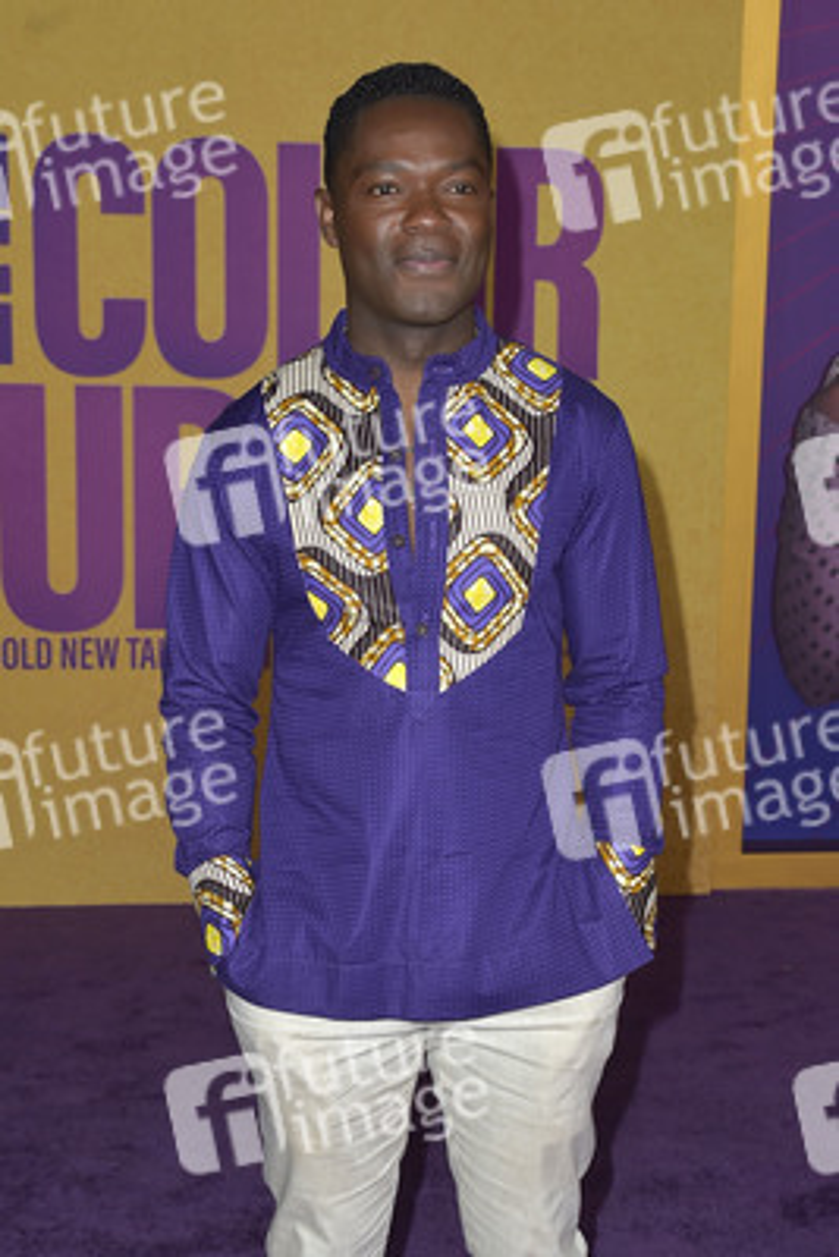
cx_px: 420
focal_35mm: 50
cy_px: 628
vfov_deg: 39.6
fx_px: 1746
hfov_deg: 27.0
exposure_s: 1/250
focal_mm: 50
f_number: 6.3
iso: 320
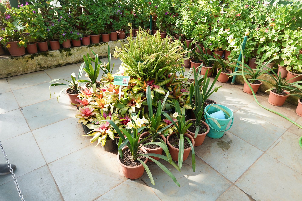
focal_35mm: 24
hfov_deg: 73.7
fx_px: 201
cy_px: 100
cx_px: 151
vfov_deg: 53.1
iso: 200
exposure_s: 1/100
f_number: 5
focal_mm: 24
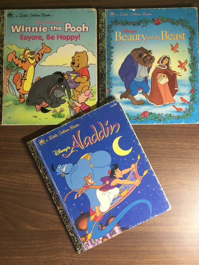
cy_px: 132
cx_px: 100
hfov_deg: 48.2
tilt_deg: -86.3
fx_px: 222
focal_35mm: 29
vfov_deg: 61.7
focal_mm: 4.15
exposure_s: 1/30
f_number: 2.2
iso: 64
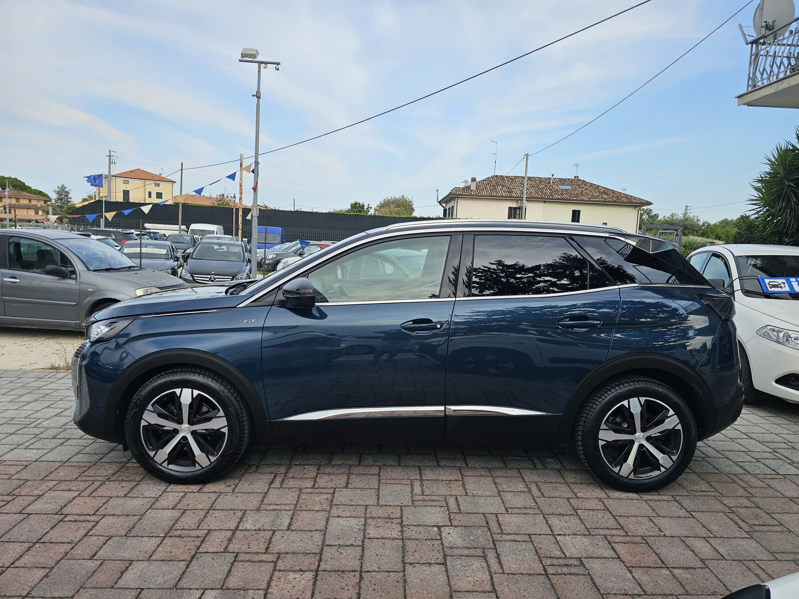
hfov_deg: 73.9
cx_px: 400
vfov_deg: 58.9
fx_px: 531
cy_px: 300
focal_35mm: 23
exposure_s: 1/369
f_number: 1.7
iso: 10
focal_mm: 6.3
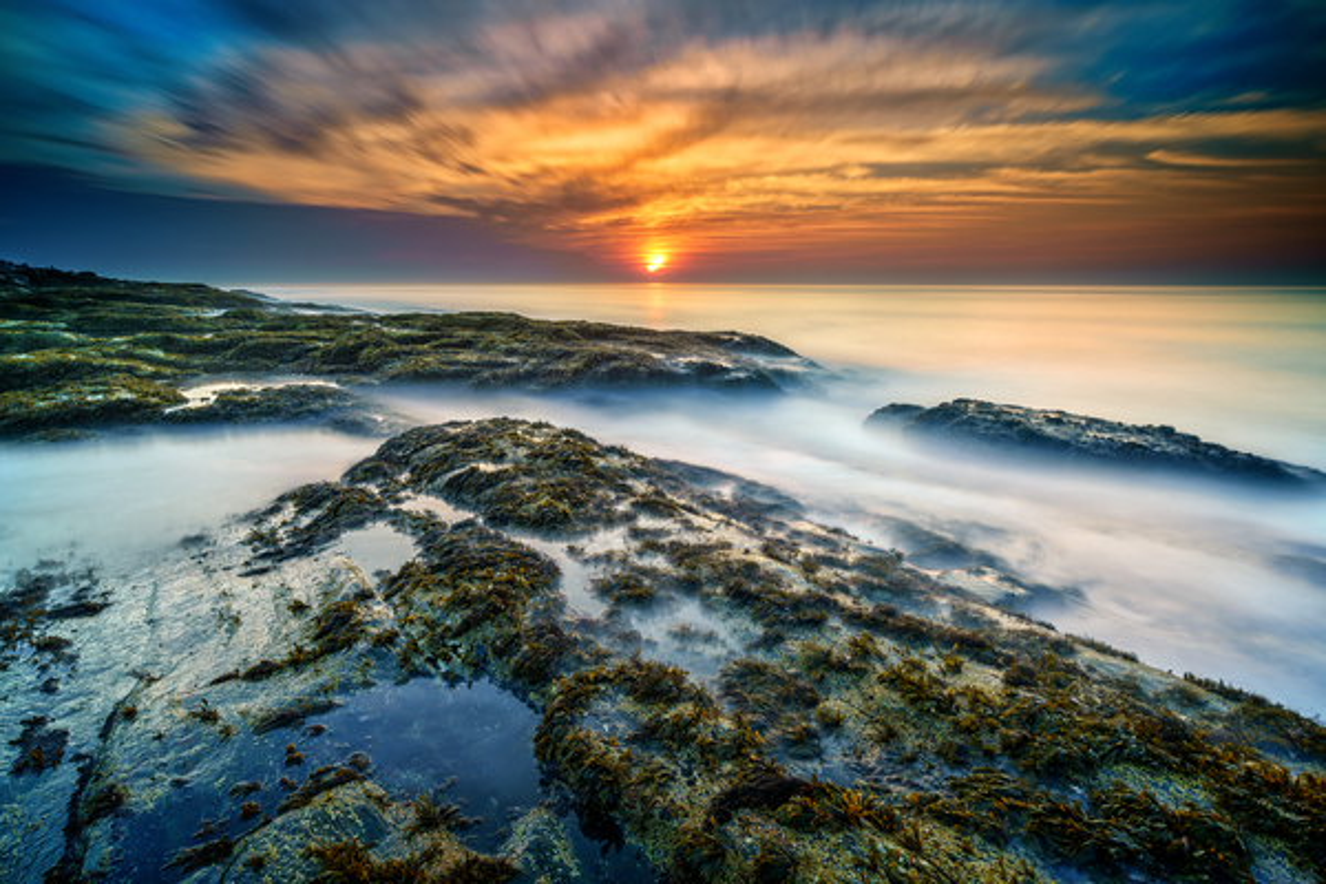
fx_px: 626
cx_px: 663
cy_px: 442
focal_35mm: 17
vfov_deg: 70.4
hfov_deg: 93.3
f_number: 11
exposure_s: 258
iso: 100
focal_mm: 17
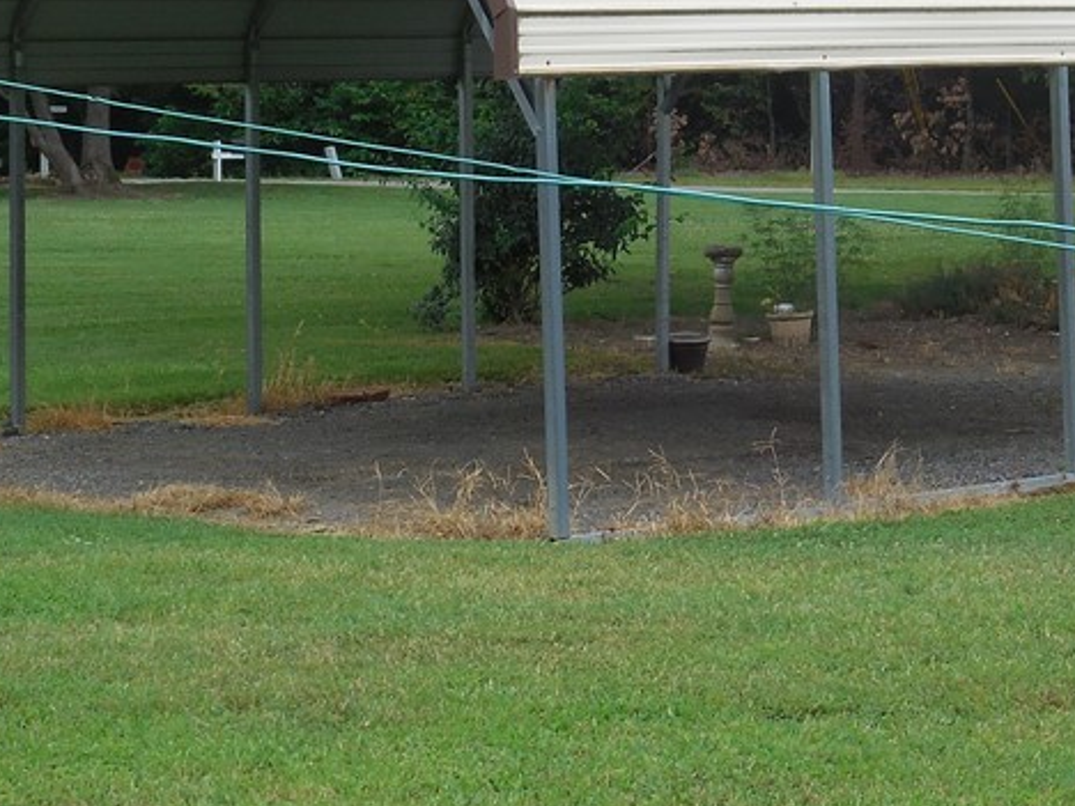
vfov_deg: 11.5
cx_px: 737
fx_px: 4006
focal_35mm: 129
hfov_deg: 15.2
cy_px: 347
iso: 125
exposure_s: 1/100
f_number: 5.1
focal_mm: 10.5
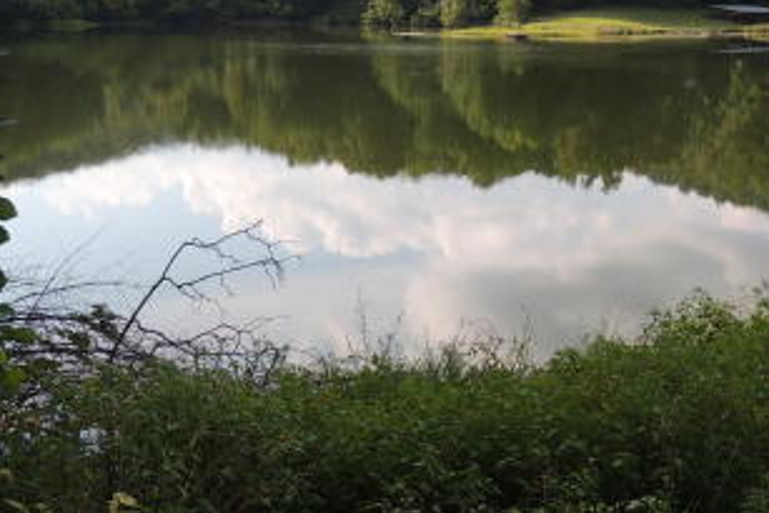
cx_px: 481
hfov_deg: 37.9
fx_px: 1111
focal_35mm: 52
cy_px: 135
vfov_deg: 25.7
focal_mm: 4.3
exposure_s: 1/640
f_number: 3
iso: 100
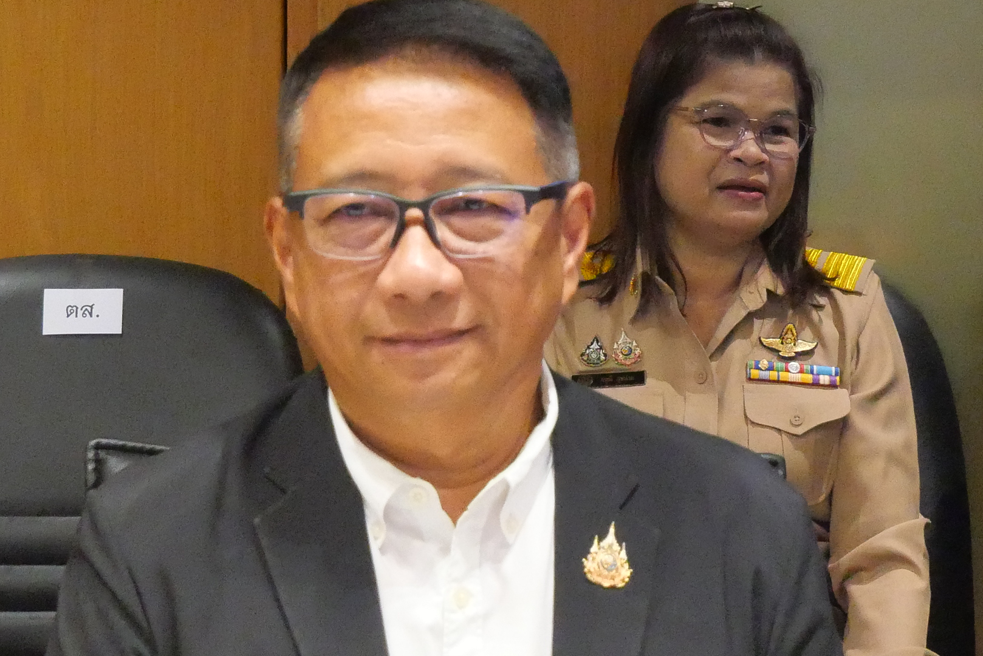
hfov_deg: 11.5
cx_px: 417
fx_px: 4891
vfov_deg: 7.7
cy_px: 617
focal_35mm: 179
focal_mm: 38
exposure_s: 1/125
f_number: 5.6
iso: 6400
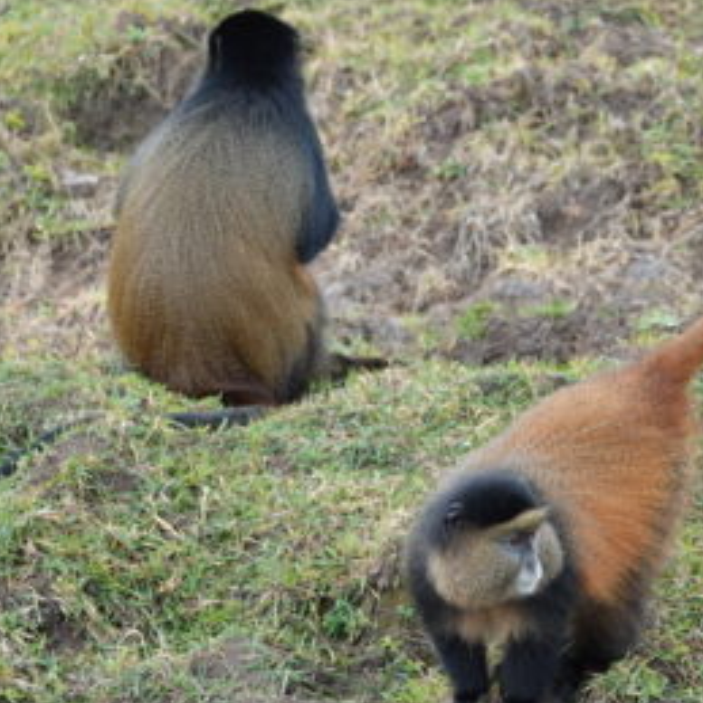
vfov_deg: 8.9
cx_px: 456
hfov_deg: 8.9
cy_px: 339
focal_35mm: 197
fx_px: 4526
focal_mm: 36.72
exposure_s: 1/100
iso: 100
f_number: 4
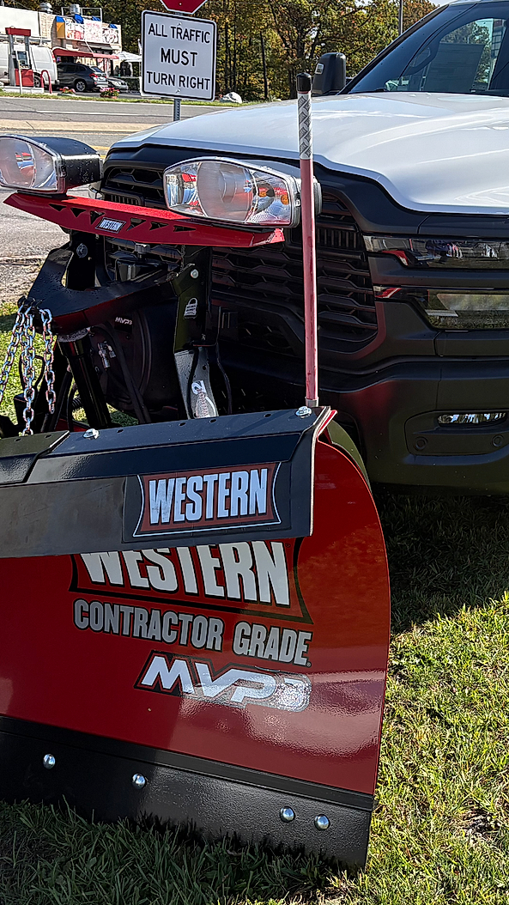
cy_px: 417
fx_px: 1032
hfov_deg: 27.1
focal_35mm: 43
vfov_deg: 47.3
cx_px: 423
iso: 50
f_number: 1.6
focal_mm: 5.96
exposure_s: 1/1953
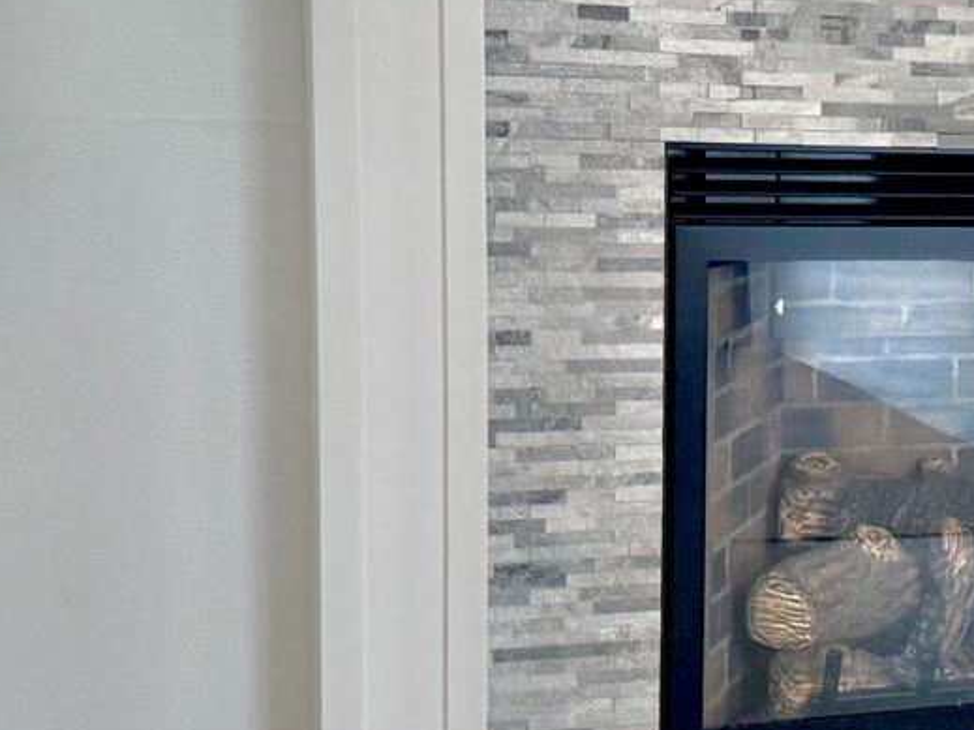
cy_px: 353
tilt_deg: -6.9
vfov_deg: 19.9
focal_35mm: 74
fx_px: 2082
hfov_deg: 25.0
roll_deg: -1.5
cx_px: 991
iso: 200
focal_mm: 6.76
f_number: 1.78
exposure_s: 1/217
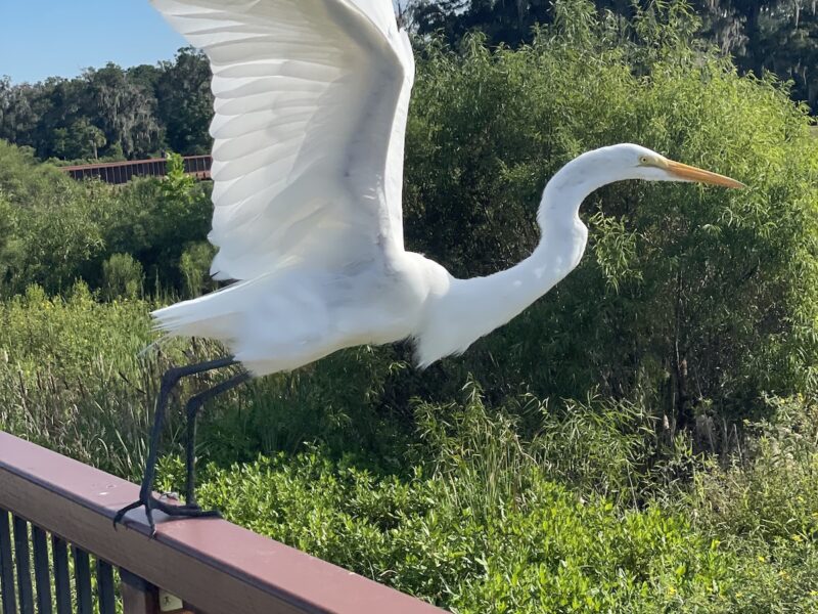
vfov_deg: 28.0
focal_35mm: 52
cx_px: 409
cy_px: 307
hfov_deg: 36.8
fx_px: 1229
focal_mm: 6
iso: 32
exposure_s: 1/1845
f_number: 2
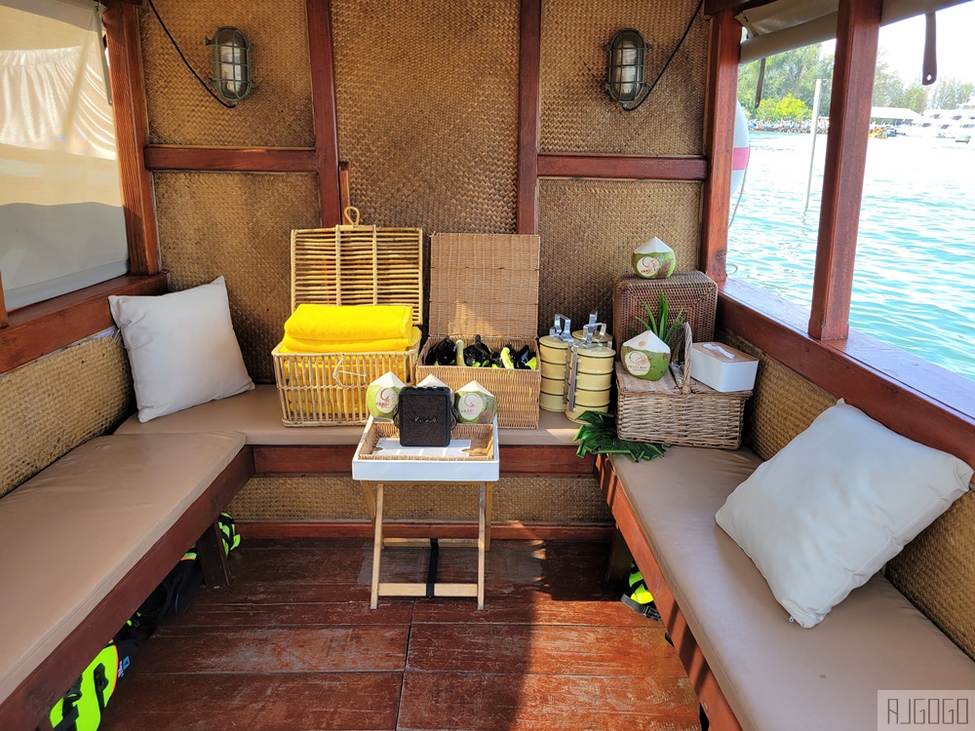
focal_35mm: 26
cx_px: 488
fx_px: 732
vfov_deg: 53.1
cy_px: 366
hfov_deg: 67.3
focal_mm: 5.4
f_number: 1.8
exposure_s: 1/247
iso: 40
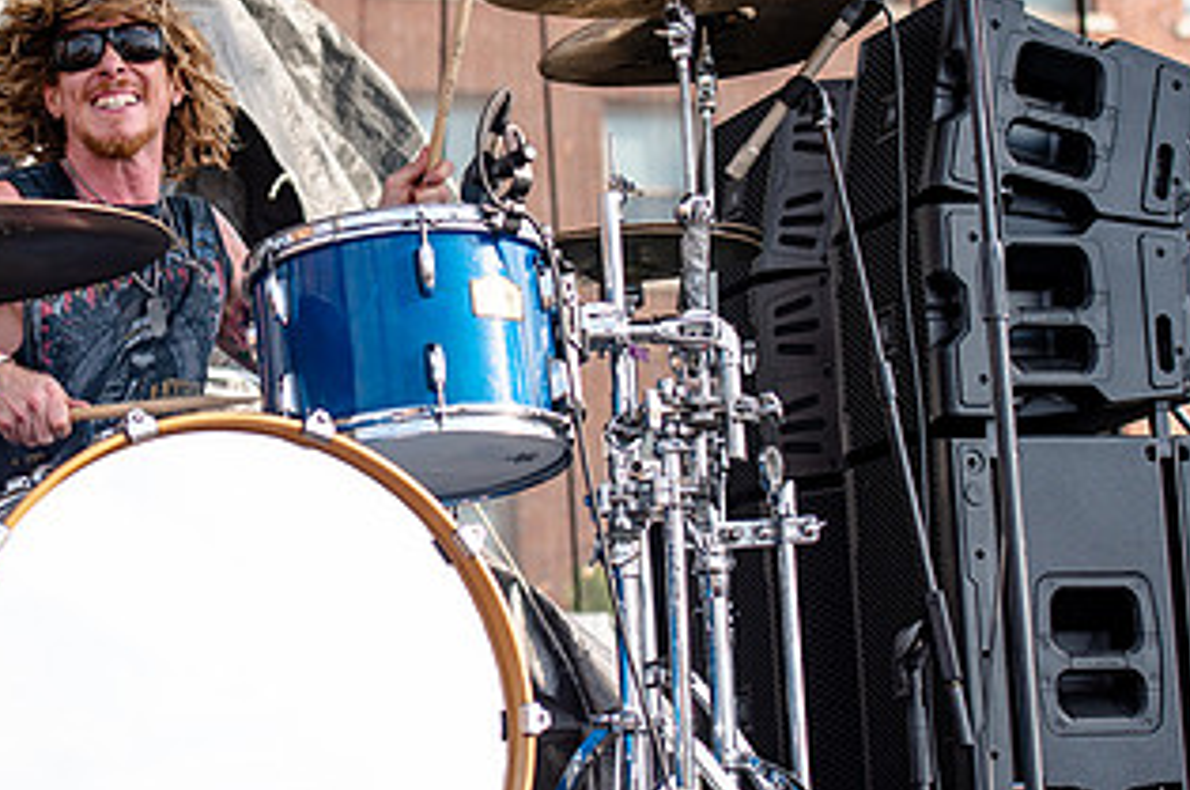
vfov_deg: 10.6
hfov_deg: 15.8
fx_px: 4258
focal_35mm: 129
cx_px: 314
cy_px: 197
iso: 125
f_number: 4
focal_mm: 70
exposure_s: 1/800
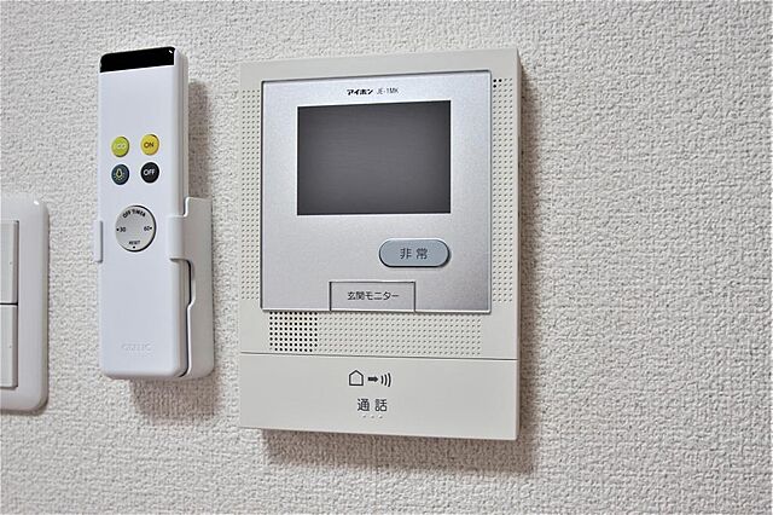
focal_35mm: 36
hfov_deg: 53.2
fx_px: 773
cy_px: 258
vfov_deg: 36.8
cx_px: 386
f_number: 4.5
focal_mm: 24
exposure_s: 1/40
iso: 160
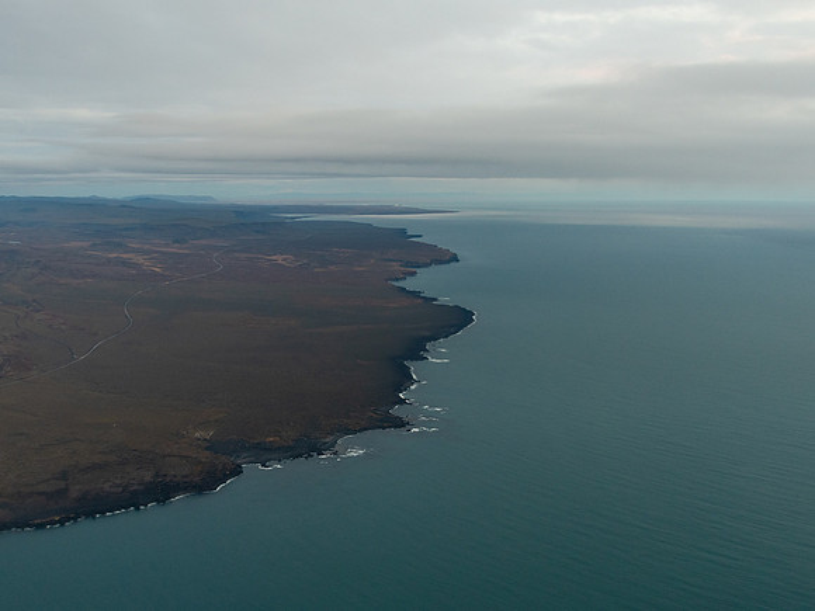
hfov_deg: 50.6
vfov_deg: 39.0
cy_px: 349
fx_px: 861
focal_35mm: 37
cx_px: 389
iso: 400
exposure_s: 1/50
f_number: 3.5
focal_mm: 18
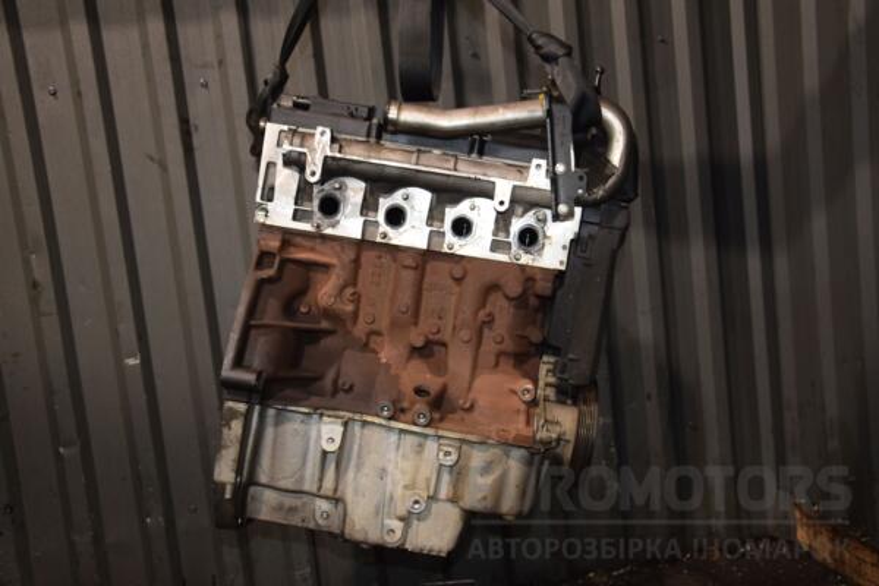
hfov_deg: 51.3
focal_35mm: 38
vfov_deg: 35.5
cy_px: 293
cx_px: 440
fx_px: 916
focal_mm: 25
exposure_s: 1/60
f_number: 5
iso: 800
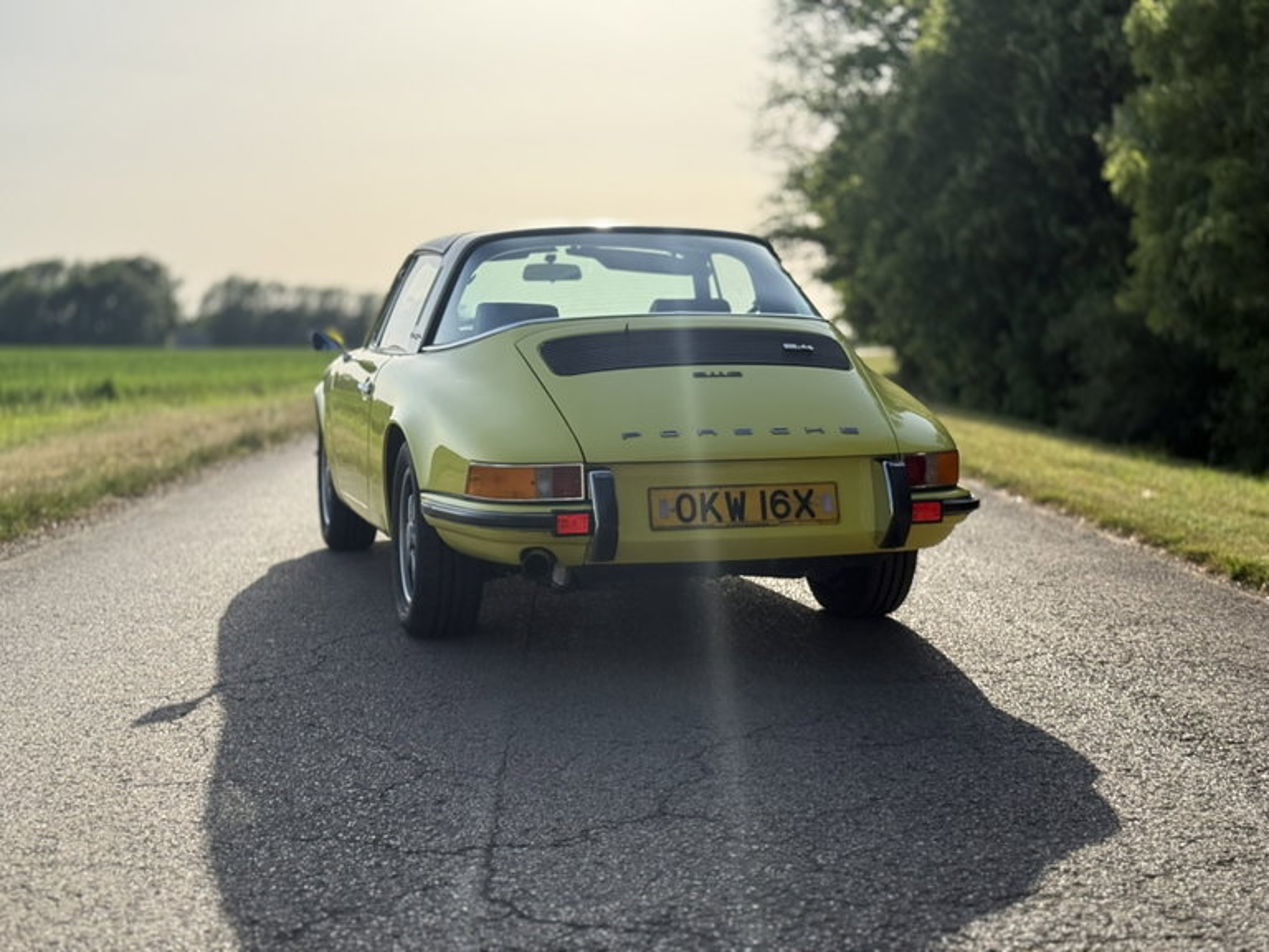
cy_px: 476
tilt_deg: -4.2
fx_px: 1760
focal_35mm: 48
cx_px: 634
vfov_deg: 30.3
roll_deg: -0.4
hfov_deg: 39.7
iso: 100
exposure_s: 1/6024
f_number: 1.78
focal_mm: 6.76
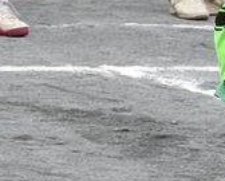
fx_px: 4176
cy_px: 71
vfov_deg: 2.5
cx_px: -87
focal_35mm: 626
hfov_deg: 3.1
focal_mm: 17
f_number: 4.8
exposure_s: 1/200
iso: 100
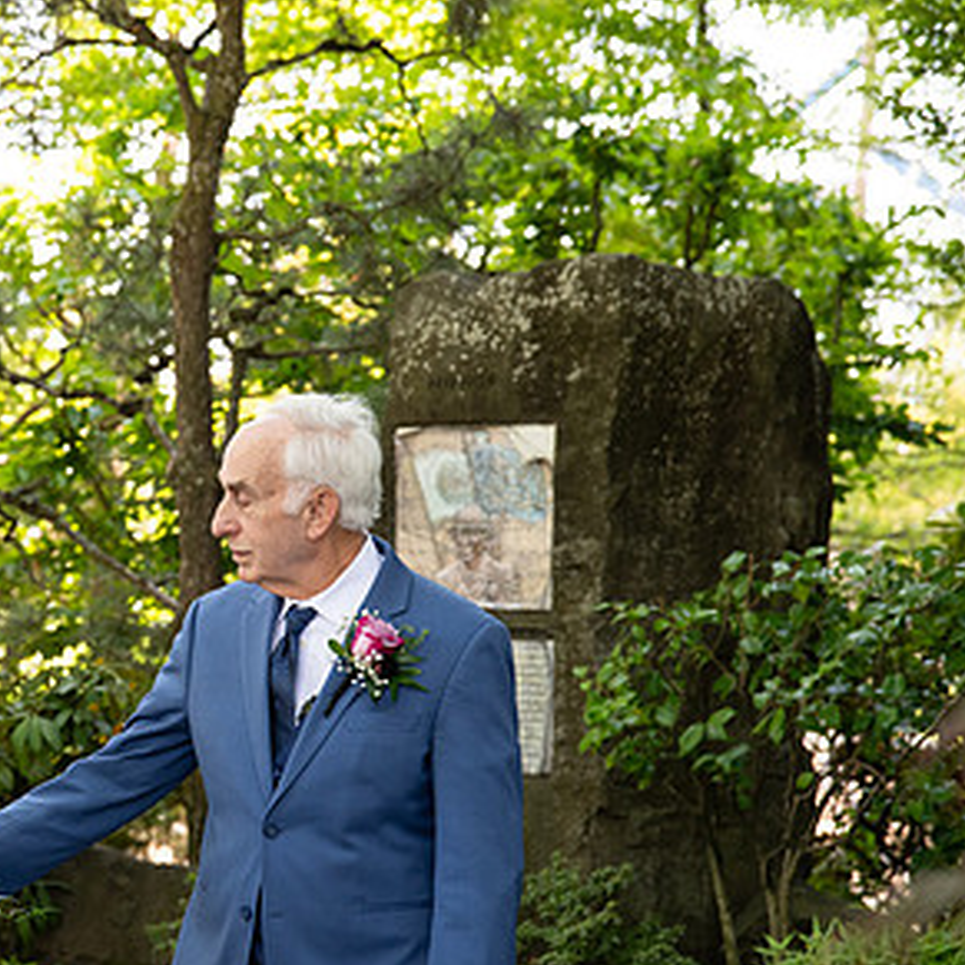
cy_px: 529
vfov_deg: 16.6
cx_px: 30
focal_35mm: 105
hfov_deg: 16.3
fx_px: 3312
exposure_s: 1/400
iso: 1000
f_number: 4
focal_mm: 62
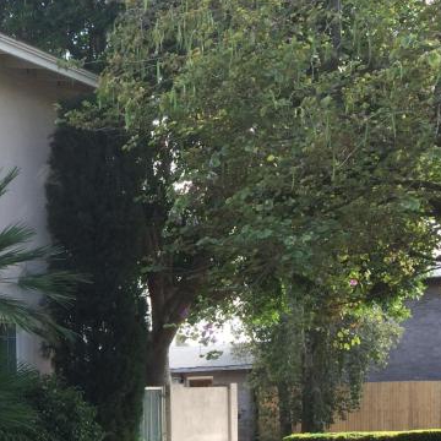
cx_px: -22
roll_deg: +2.9
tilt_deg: -5.5
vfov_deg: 22.6
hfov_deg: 22.6
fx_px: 1052
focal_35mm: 73
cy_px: 461
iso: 32
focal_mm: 4.15
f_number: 2.2
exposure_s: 1/373
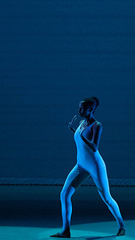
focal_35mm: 476
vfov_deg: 4.5
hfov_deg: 2.6
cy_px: 116
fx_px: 3028
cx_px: 131
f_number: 5.6
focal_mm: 256
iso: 16000
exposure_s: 1/400
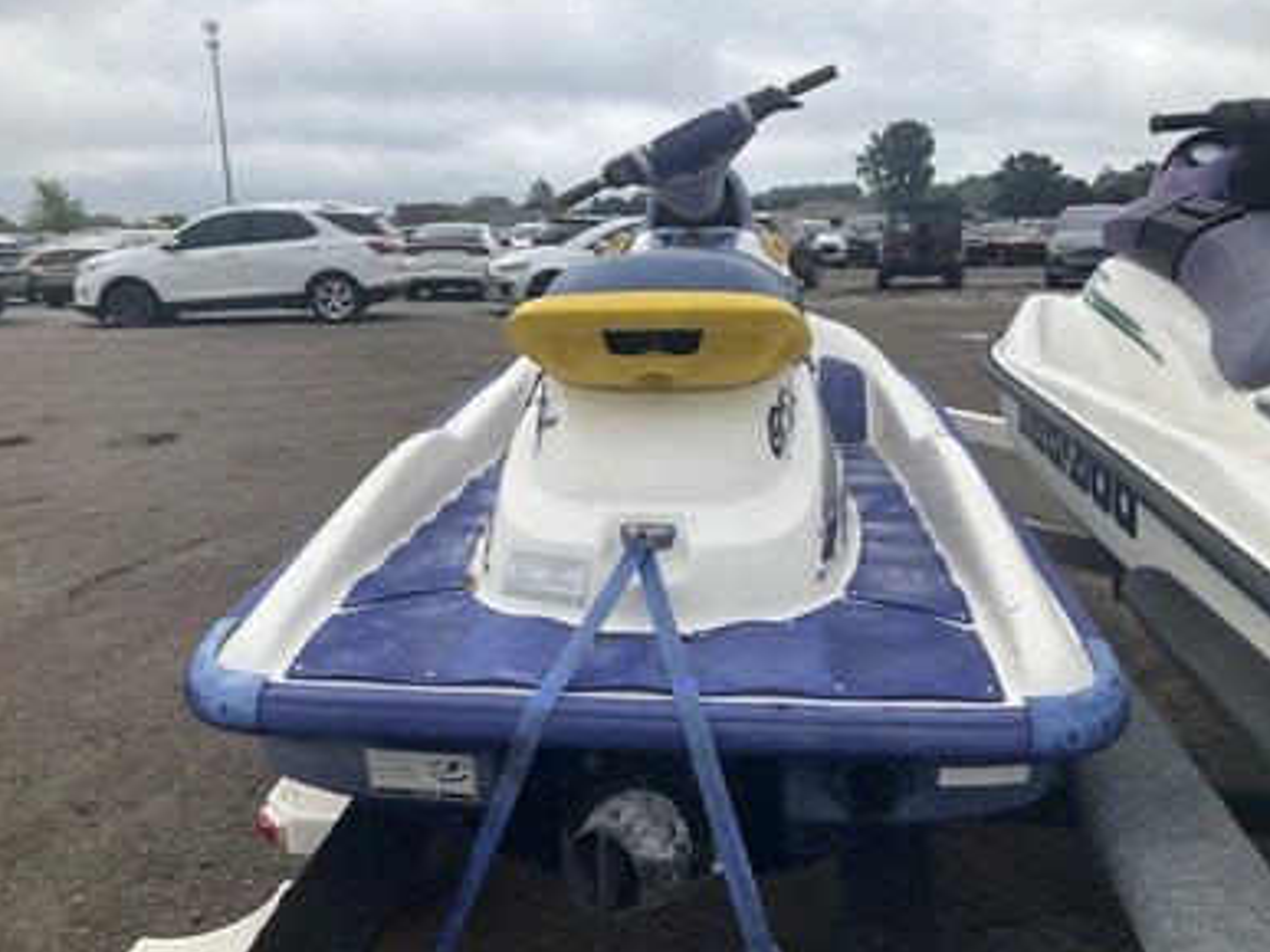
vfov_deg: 46.8
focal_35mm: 30
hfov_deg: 60.0
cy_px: 479
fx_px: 1100
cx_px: 620
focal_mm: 3
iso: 25
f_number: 1.8
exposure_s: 1/1144
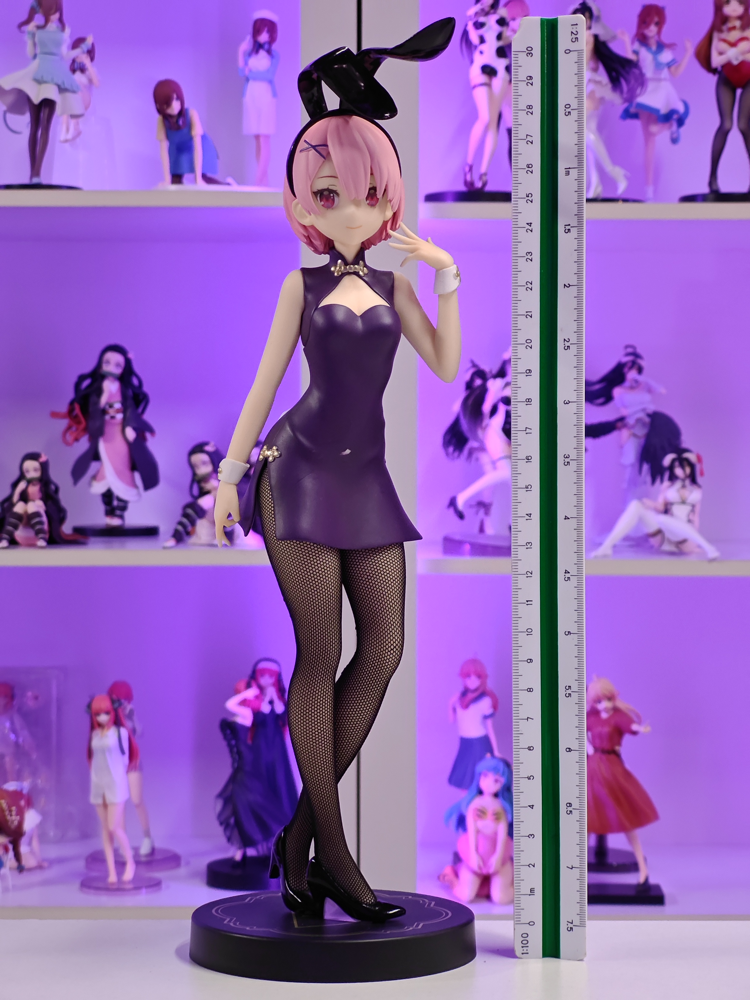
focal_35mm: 80
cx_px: 375
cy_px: 500
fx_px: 2311
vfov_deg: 24.4
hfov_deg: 18.4
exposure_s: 1/25
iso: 800
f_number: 2.4
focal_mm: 7.48
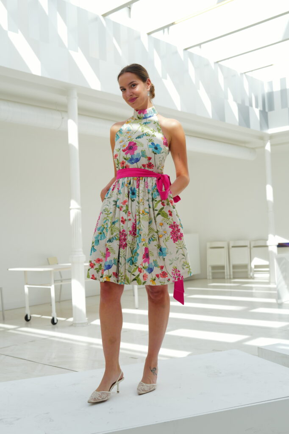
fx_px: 518
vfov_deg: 45.4
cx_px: 144
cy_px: 217
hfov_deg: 31.2
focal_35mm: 43
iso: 100
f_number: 4
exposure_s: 1/250
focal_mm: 43
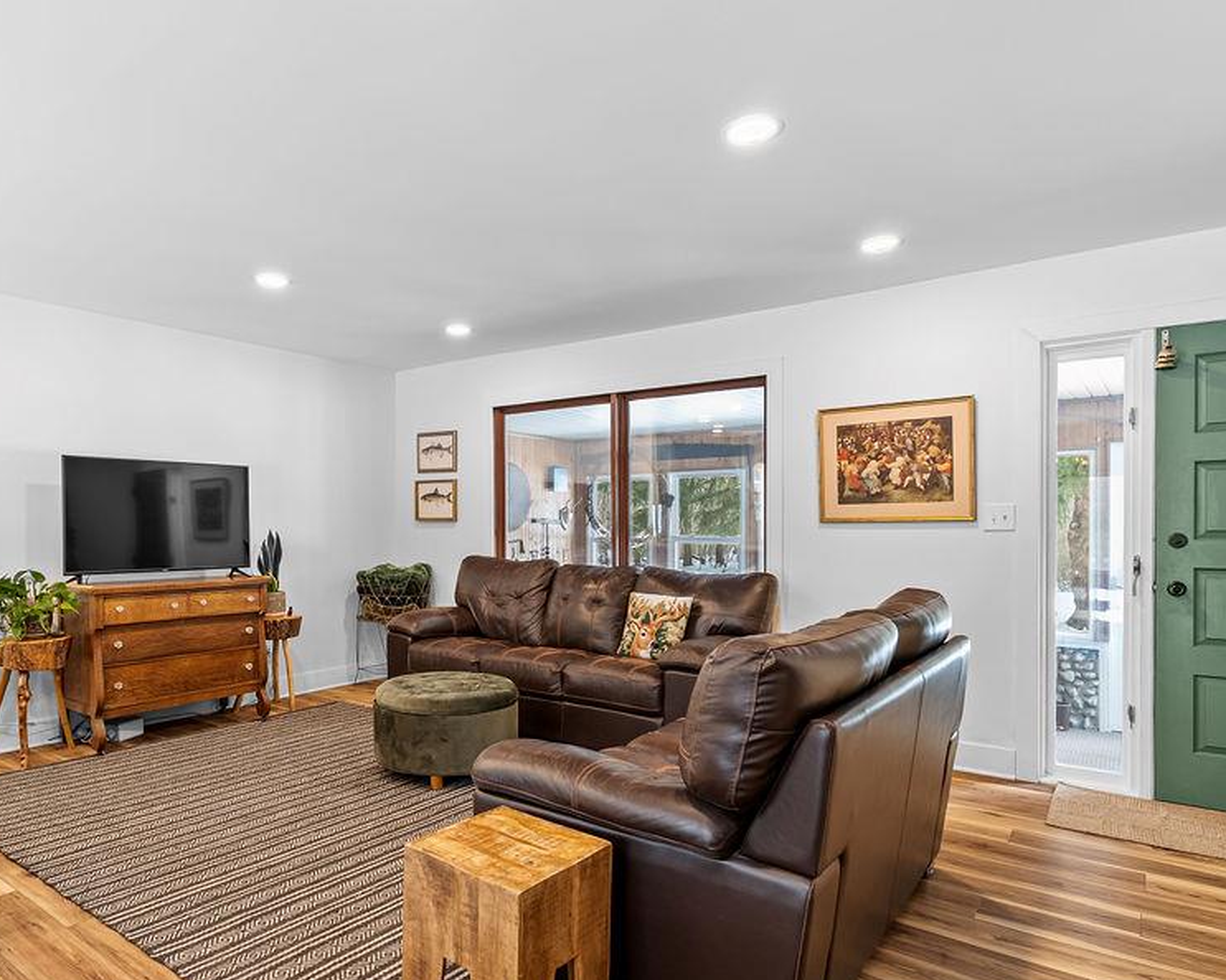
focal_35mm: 22
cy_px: 536
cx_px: 503
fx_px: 798
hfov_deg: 74.4
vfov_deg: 63.0
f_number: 8
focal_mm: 17
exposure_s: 1.3
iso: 250
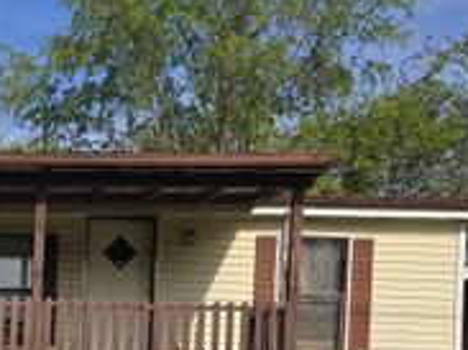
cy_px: 392
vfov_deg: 21.9
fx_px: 851
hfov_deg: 27.7
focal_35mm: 63
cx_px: -66
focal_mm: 6.3
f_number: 1.7
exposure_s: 1/1013
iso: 12
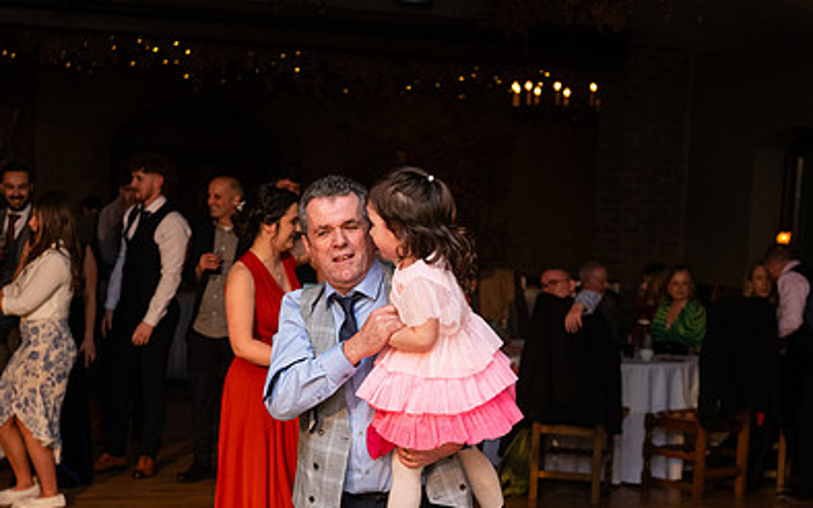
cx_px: 400
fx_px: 1595
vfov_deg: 18.0
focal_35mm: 72
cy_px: 367
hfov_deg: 28.6
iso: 1000
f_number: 3.5
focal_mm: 48
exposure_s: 1/160
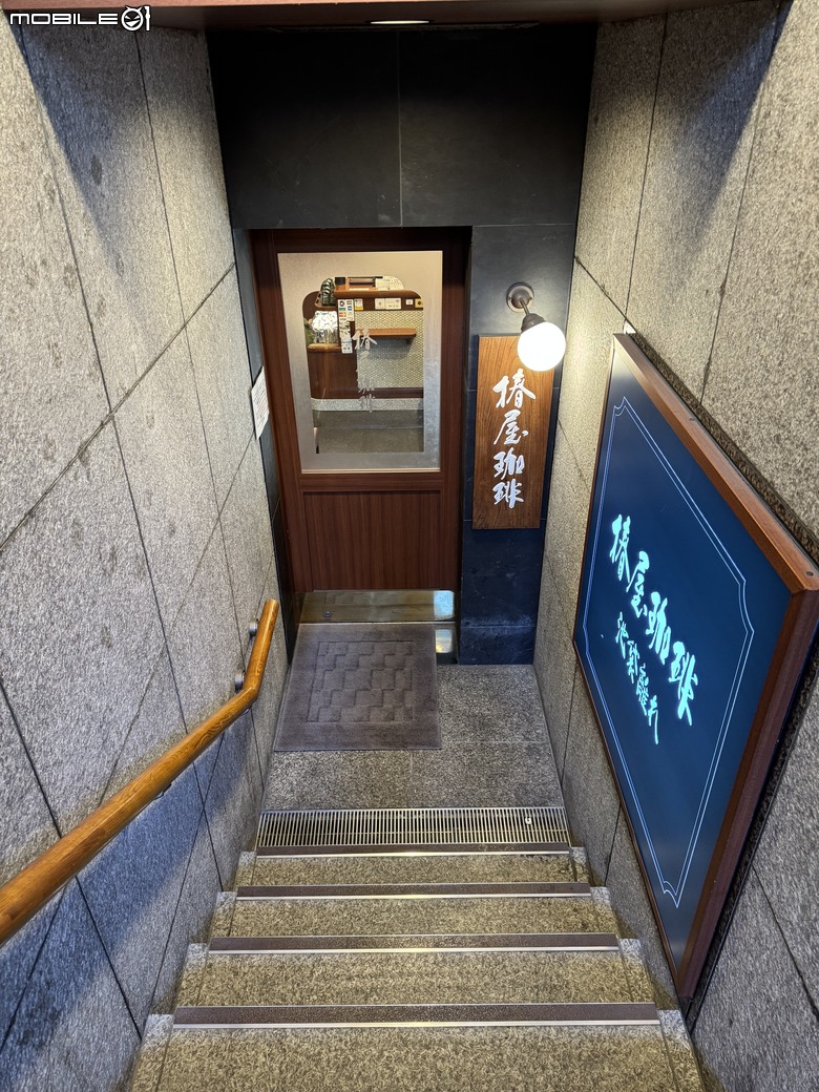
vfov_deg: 71.6
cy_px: 546
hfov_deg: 56.8
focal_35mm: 24
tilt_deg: -31.7
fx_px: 757
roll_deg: +1.4
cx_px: 410
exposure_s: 1/50
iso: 400
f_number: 1.78
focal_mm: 6.76
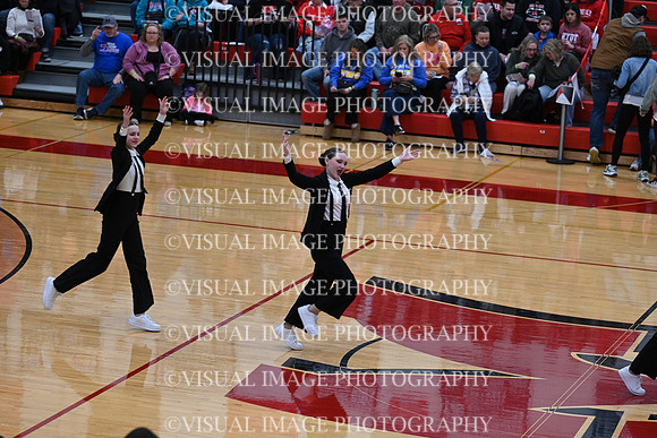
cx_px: 328
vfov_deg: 10.6
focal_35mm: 130
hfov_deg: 15.8
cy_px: 219
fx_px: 2373
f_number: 4
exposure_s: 1/400
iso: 4000
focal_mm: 130
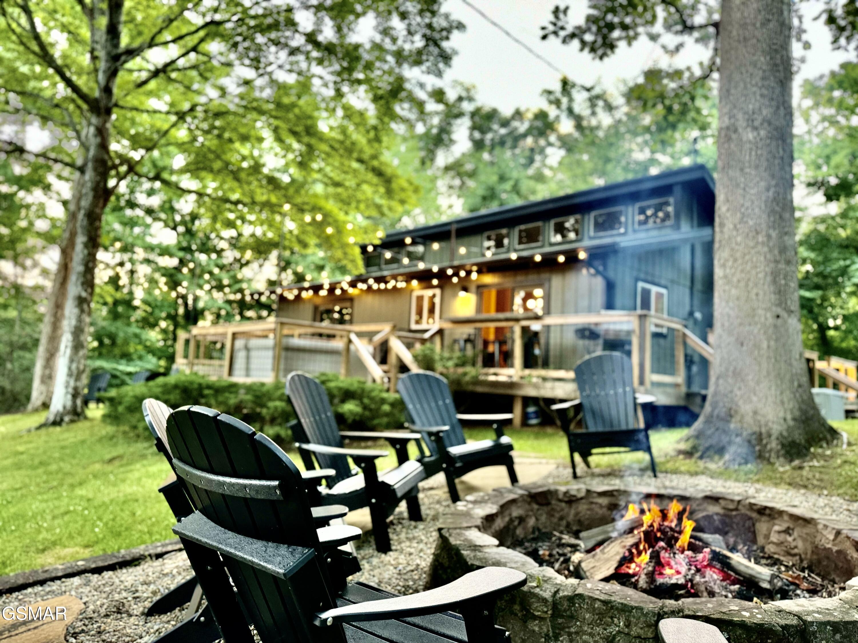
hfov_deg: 71.6
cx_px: 429
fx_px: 595
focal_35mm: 24
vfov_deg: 56.8
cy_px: 322
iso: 500
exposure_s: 1/60
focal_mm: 6.76
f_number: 1.78
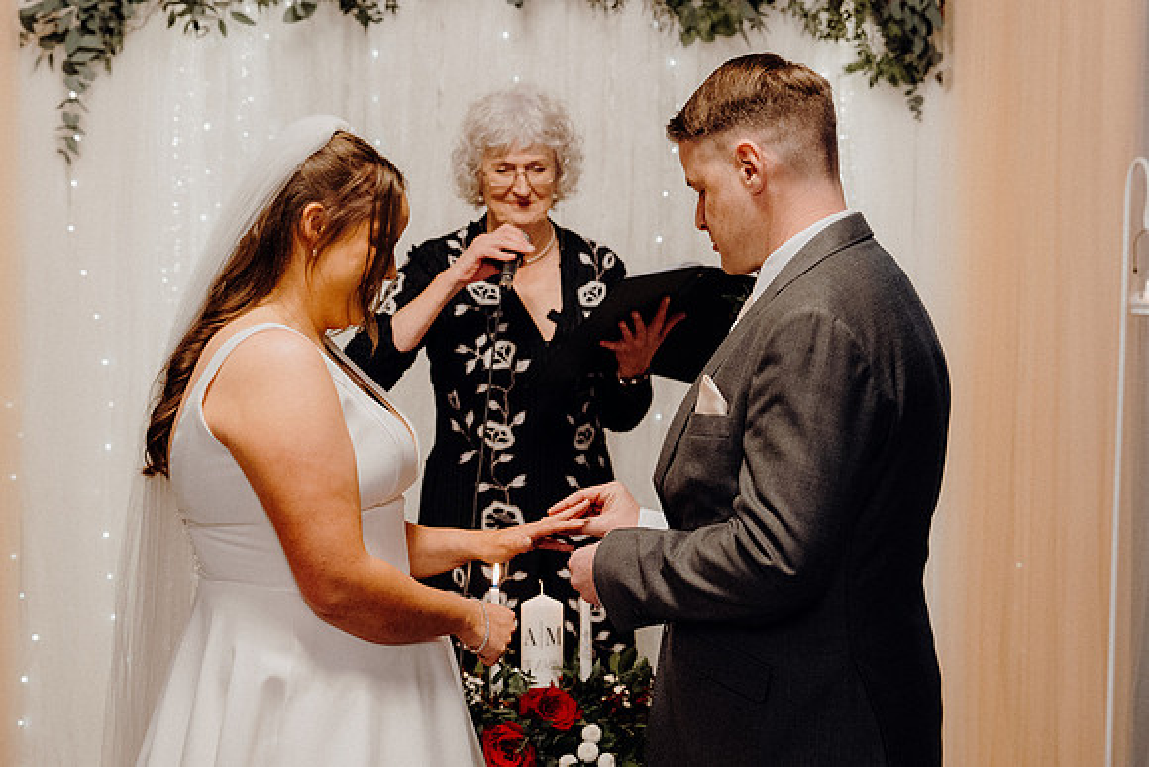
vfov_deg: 18.9
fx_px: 2298
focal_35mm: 72
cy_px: 384
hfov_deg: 28.1
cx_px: 574
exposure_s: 1/160
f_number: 3.5
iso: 3200
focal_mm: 48
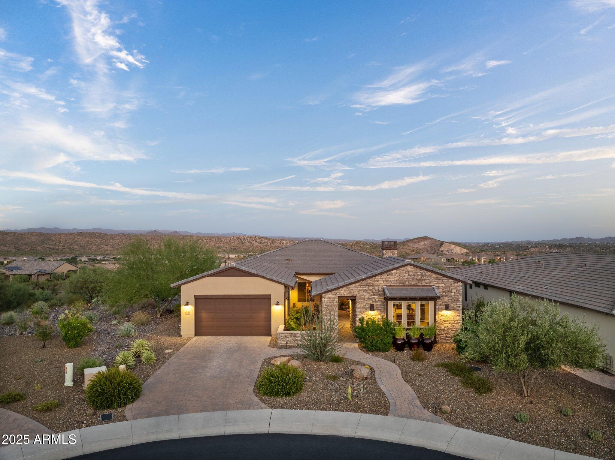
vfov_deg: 56.8
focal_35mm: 24
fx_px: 426
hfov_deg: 71.6
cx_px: 308
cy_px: 230
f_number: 2.8
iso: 270
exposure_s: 1/15
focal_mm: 12.29
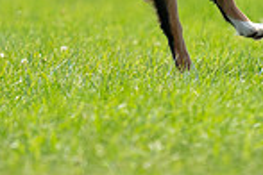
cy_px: -90
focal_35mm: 1624
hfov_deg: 1.3
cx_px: 197
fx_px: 11863
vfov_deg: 0.8
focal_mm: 411
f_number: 6.3
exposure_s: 1/4000
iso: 2000
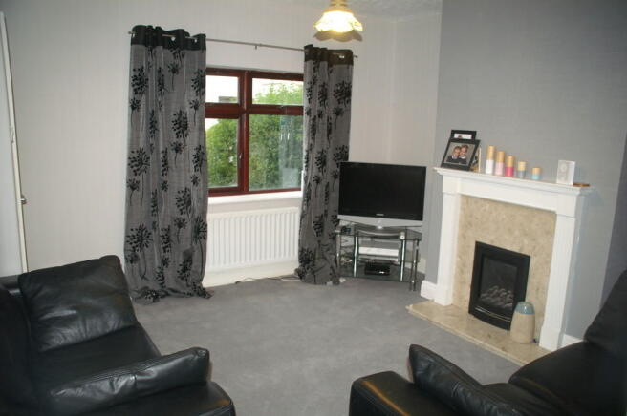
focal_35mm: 27
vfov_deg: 47.8
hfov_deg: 67.4
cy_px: 208
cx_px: 314
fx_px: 470
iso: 400
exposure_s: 1/60
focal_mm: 18
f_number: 3.5
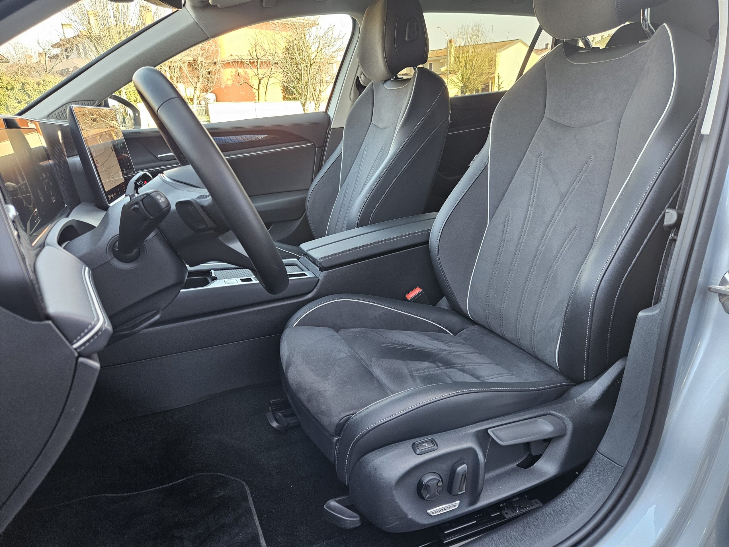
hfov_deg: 73.9
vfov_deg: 58.9
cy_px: 274
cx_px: 364
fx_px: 484
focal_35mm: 23
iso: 125
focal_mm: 5.4
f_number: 1.8
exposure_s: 1/100
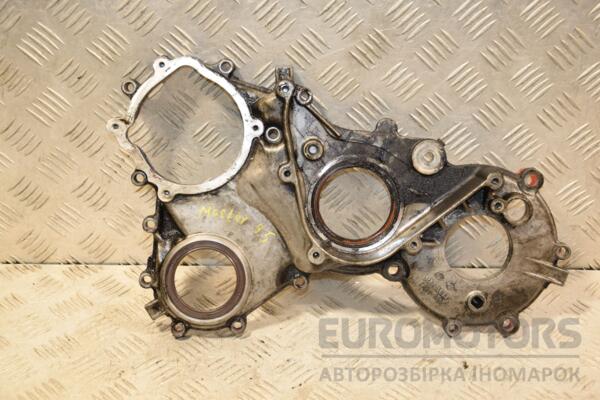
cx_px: 300
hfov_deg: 33.4
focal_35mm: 60
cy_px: 200
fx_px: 1000
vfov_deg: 22.6
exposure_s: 1/200
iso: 800
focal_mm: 40
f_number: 5
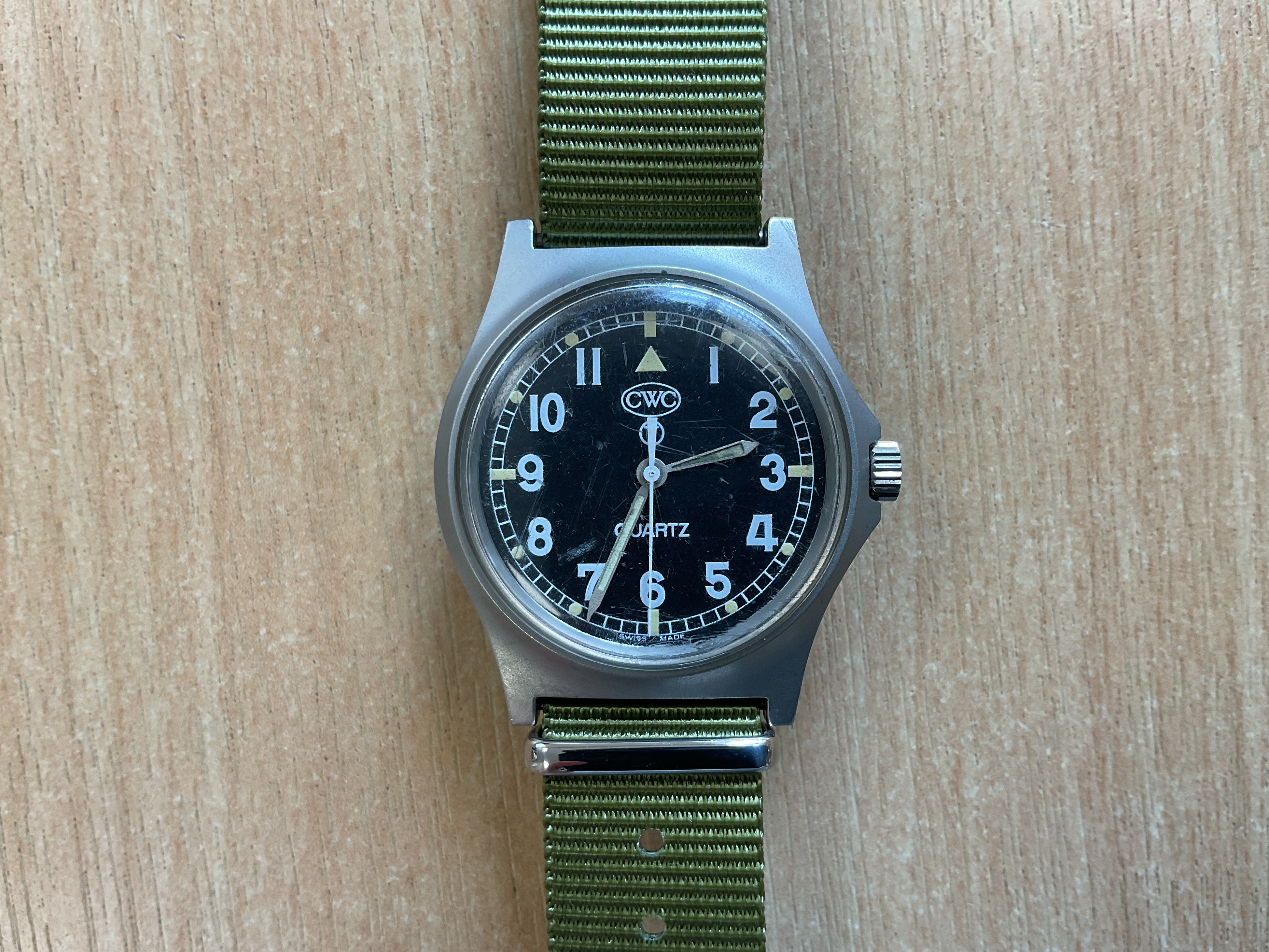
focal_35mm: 30
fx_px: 1100
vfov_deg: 46.8
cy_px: 481
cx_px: 642
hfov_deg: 60.0
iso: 32
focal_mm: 3
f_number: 1.8
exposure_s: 1/120
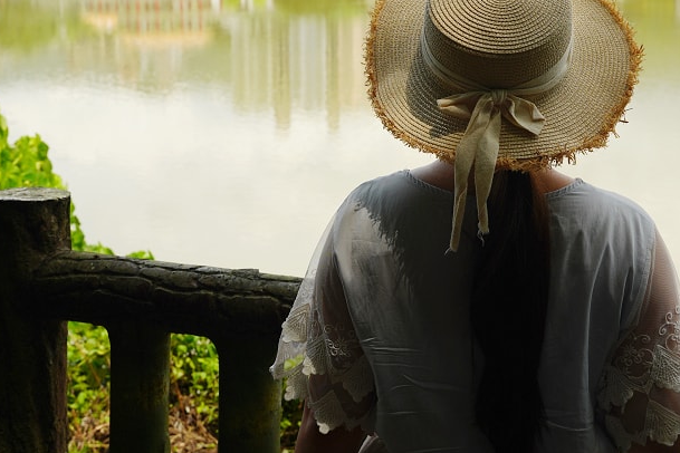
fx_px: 1303
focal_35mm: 69
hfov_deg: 29.2
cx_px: 316
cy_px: 107
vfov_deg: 19.6
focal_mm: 35
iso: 100
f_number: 7.1
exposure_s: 1/100
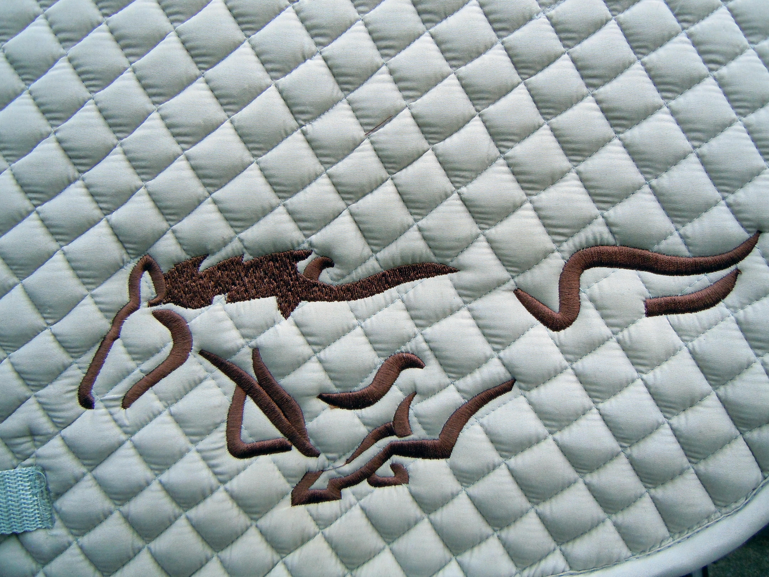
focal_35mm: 30
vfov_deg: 46.8
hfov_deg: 60.0
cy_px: 288
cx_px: 384
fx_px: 666
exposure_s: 1/125
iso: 250
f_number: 3.5
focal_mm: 5.4
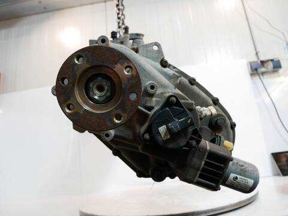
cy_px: 108
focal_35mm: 24
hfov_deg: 71.6
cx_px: 144
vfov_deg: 56.8
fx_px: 200
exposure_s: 1/60
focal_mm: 12
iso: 400
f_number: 3.5
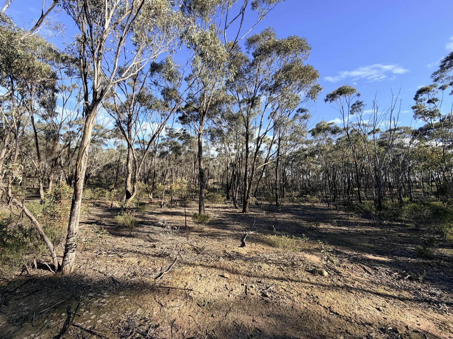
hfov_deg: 102.1
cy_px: 170
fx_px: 183
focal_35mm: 14
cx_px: 226
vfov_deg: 85.7
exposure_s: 1/502
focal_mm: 2.22
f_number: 2.2
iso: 40
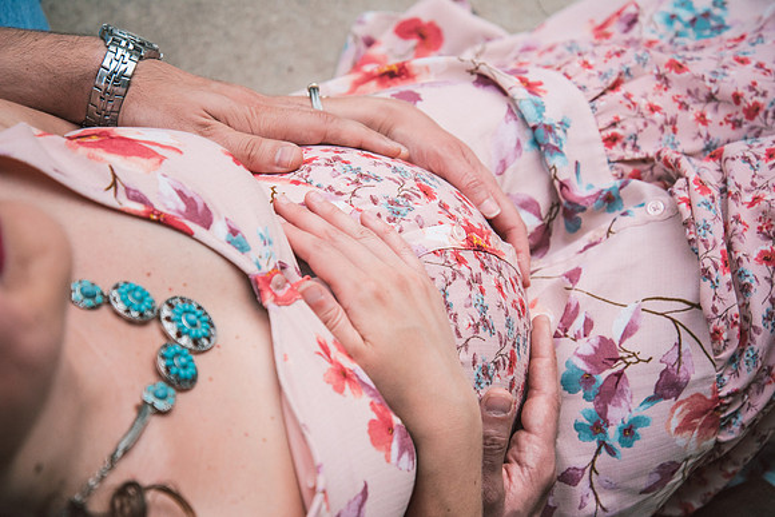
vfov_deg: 18.2
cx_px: 388
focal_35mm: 75
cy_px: 258
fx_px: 1615
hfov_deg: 27.0
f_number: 5.6
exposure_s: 1/400
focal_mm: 75
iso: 400
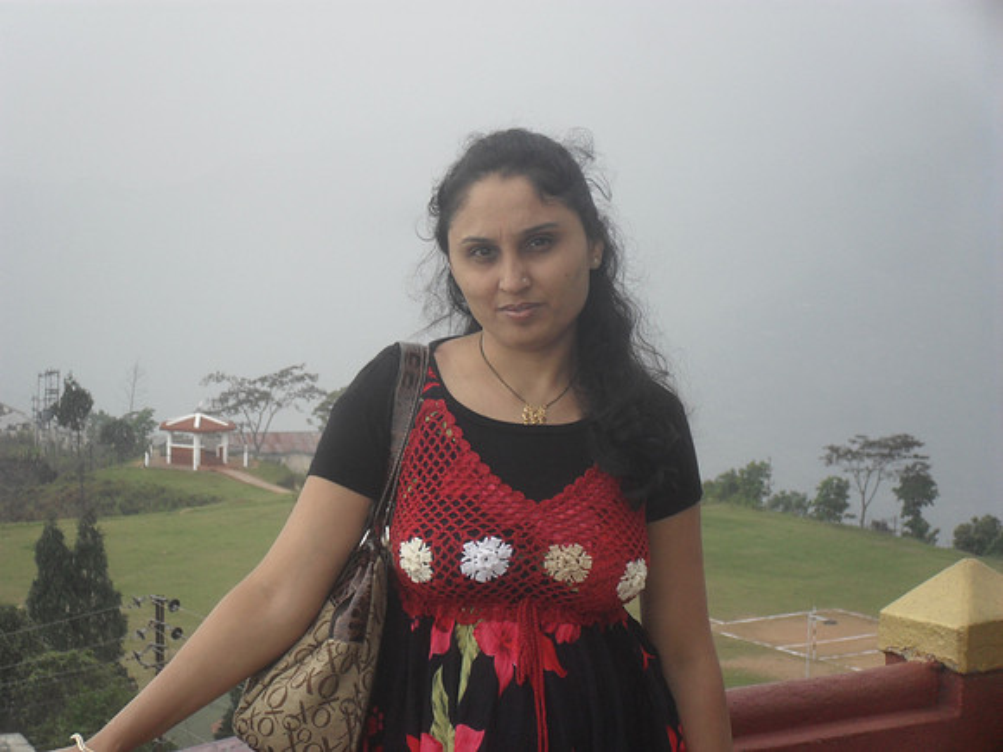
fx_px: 3042
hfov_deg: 18.7
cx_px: 502
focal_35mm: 105
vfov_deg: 14.1
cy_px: 376
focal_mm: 18.9
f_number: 5.8
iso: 100
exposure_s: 1/180
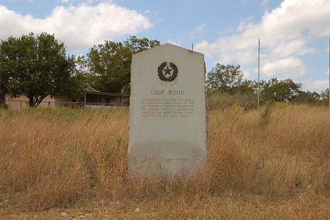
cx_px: 165
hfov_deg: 49.6
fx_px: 357
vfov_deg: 34.2
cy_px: 110
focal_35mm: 39
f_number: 8
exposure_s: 1/320
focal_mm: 26
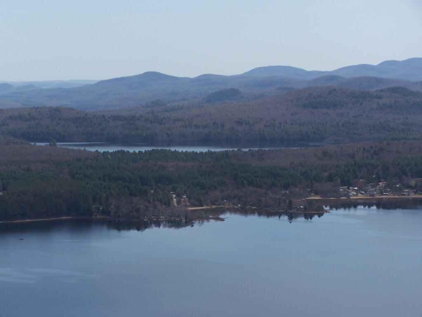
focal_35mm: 117
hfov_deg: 16.8
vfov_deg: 12.7
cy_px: 158
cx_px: 211
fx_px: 1426
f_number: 4.5
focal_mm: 19.4
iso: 80
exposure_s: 1/800
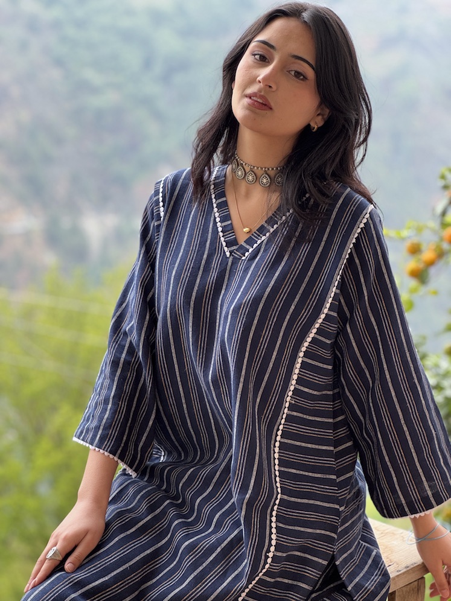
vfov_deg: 25.3
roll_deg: +0.1
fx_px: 1338
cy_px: 300
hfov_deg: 19.1
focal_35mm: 77
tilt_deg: -11.1
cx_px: 226
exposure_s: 1/99
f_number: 2.8
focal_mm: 9
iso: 100
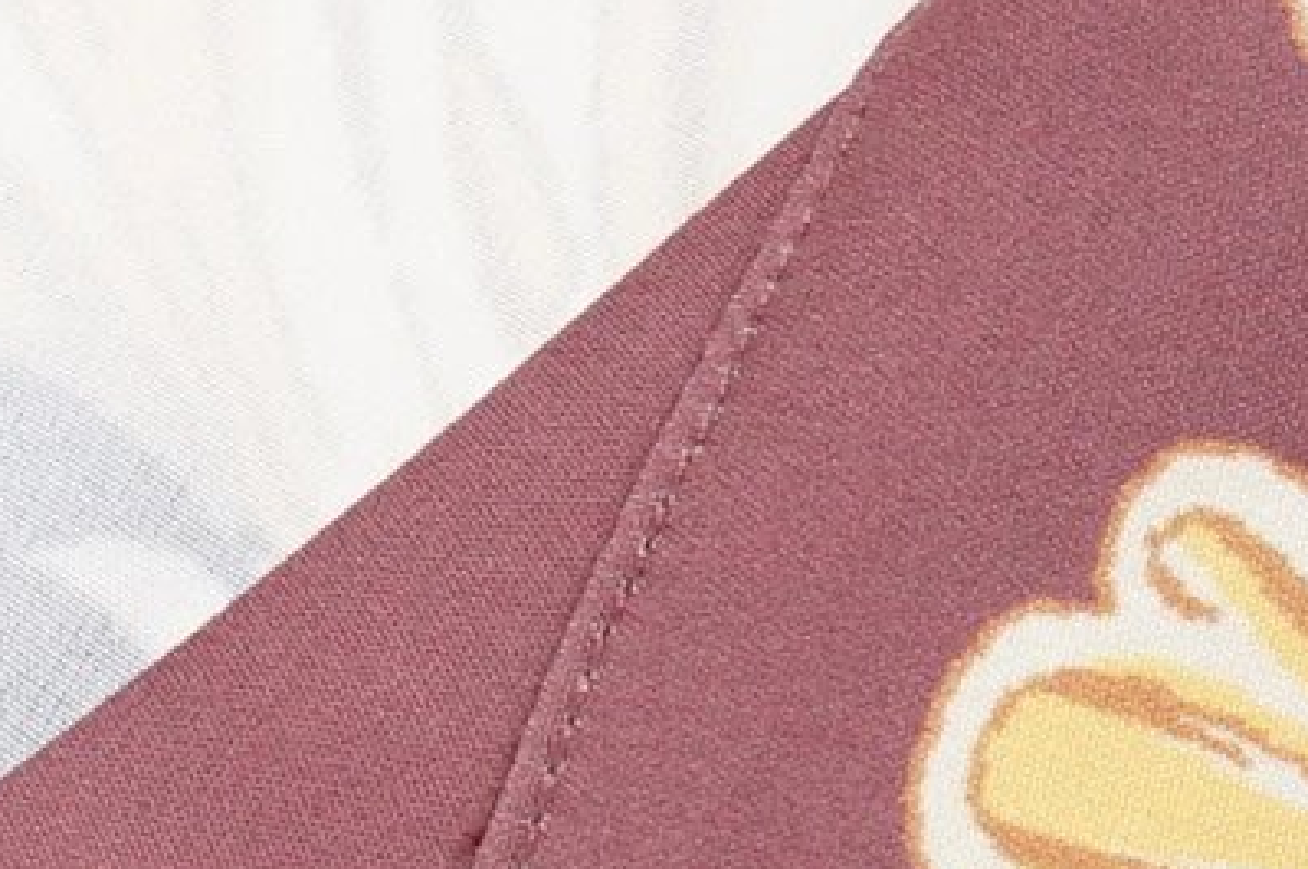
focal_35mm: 321
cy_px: -230
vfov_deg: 4.3
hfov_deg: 6.4
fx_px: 11649
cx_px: -502
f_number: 10
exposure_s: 1/100
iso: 160
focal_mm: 50
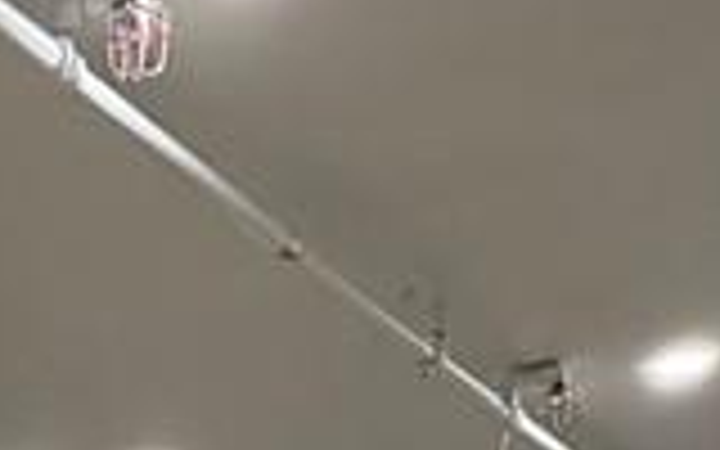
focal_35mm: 95
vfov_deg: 11.3
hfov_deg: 17.5
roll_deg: -0.3
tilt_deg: -2.3
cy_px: 1102
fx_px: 1864
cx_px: -594
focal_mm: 2.22
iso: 200
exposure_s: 1/60
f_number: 2.2
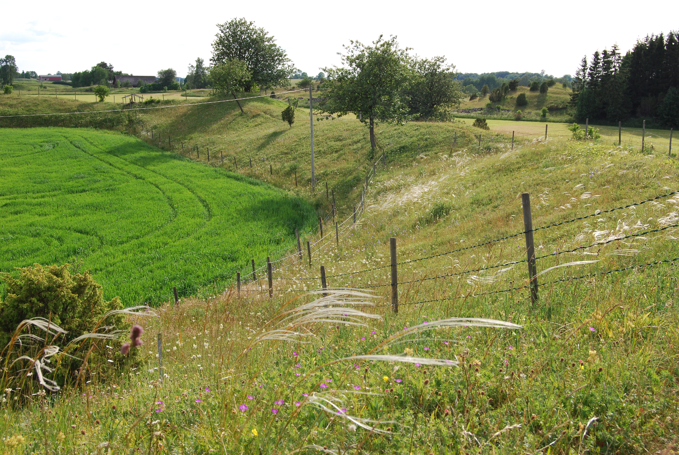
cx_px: 340
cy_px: 228
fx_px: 736
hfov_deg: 49.5
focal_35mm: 39
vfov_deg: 34.3
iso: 200
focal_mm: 26
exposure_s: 1/200
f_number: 10
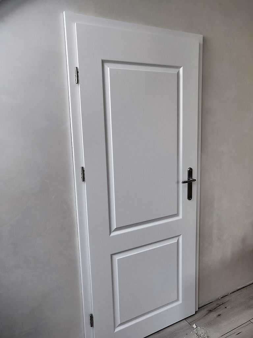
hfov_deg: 54.9
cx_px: 126
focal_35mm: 25
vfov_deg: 69.4
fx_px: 244
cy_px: 169
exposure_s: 1/100
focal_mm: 4.25
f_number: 1.7
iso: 160
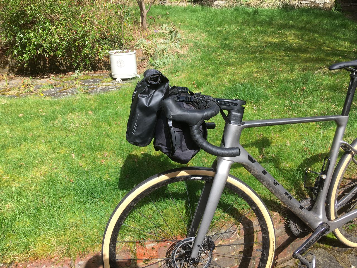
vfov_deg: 48.2
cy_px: 134
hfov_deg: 61.7
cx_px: 178
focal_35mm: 29
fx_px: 299
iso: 25
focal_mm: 4.15
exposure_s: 1/769
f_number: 2.2
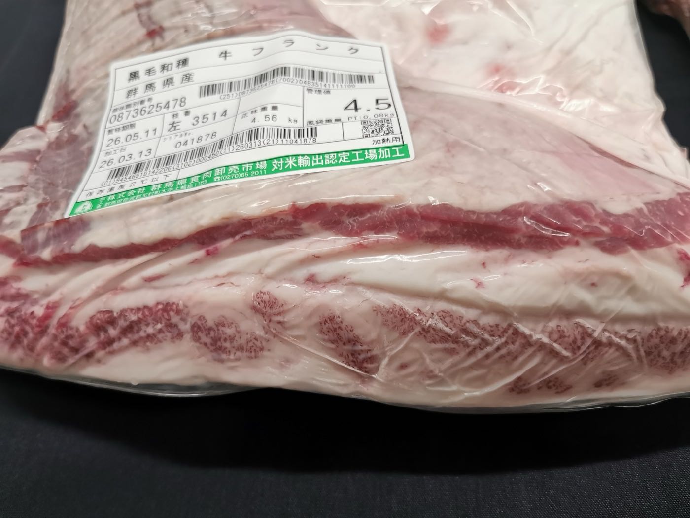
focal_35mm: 27
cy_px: 259
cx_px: 345
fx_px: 538
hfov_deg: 65.3
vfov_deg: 51.4
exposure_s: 1/100
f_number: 1.6
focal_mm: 5.56
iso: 250
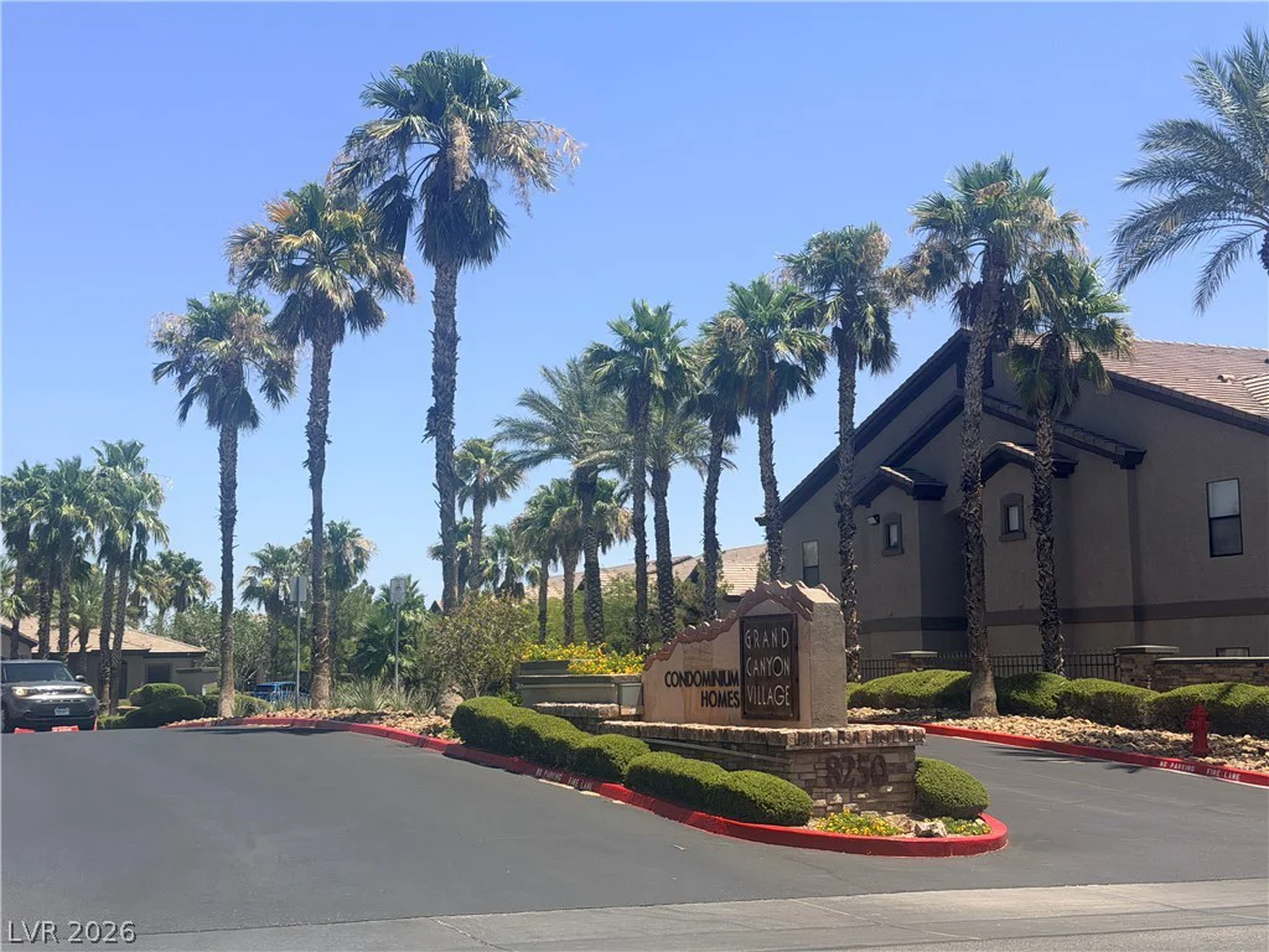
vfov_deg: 30.3
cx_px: 634
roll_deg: +0.4
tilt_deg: +6.8
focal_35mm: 48
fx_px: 1760
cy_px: 476
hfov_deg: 39.7
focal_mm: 6.76
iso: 64
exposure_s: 1/4878
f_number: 1.78
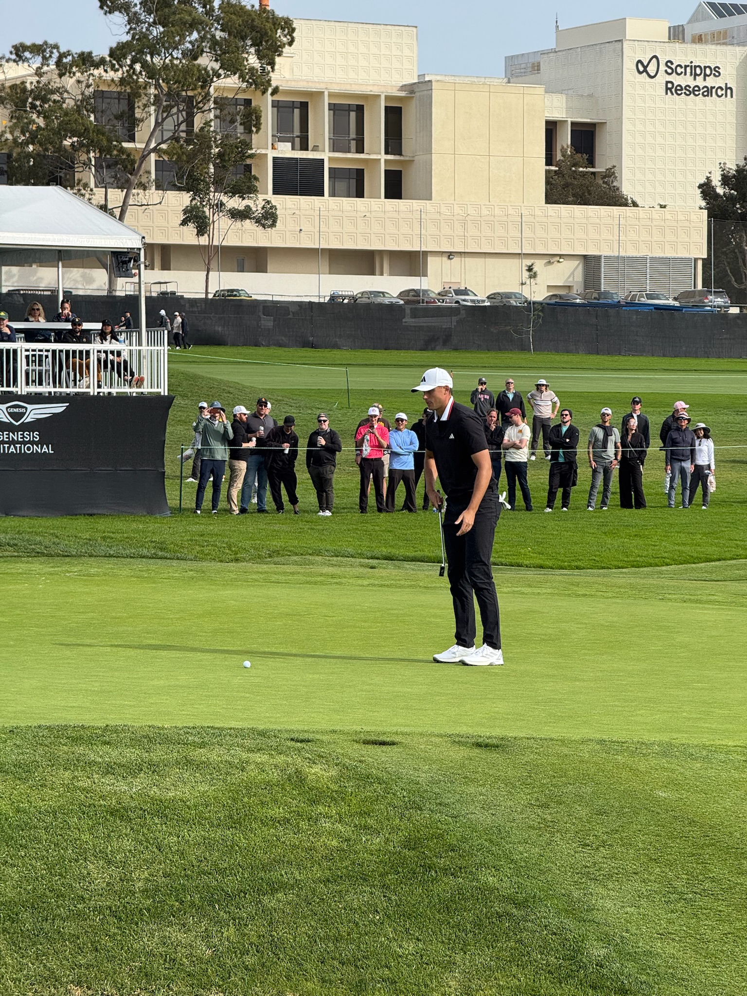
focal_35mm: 120
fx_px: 3453
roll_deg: -0.5
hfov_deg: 12.3
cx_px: 374
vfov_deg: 16.4
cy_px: 498
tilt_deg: -0.7
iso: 50
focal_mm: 15.66
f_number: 2.8
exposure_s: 1/1048
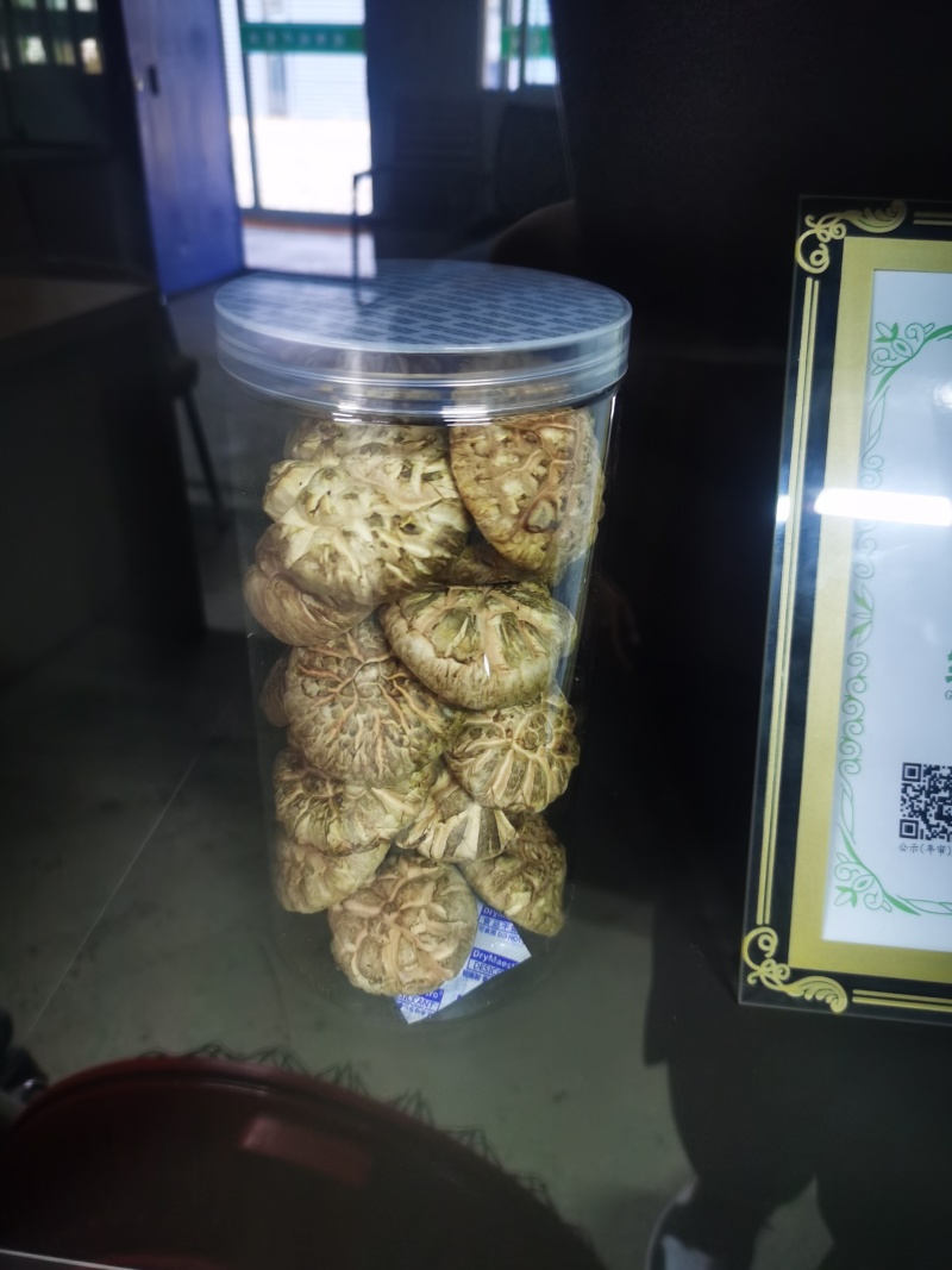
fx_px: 990
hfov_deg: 51.3
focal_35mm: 27
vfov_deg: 65.3
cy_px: 635
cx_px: 476
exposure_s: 1/50
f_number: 1.8
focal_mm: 5.58
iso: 250
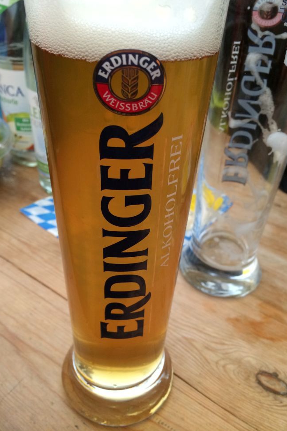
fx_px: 383
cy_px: 211
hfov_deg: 41.1
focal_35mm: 32
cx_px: 138
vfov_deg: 58.7
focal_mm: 4.12
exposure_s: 1/30
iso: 160
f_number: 2.2
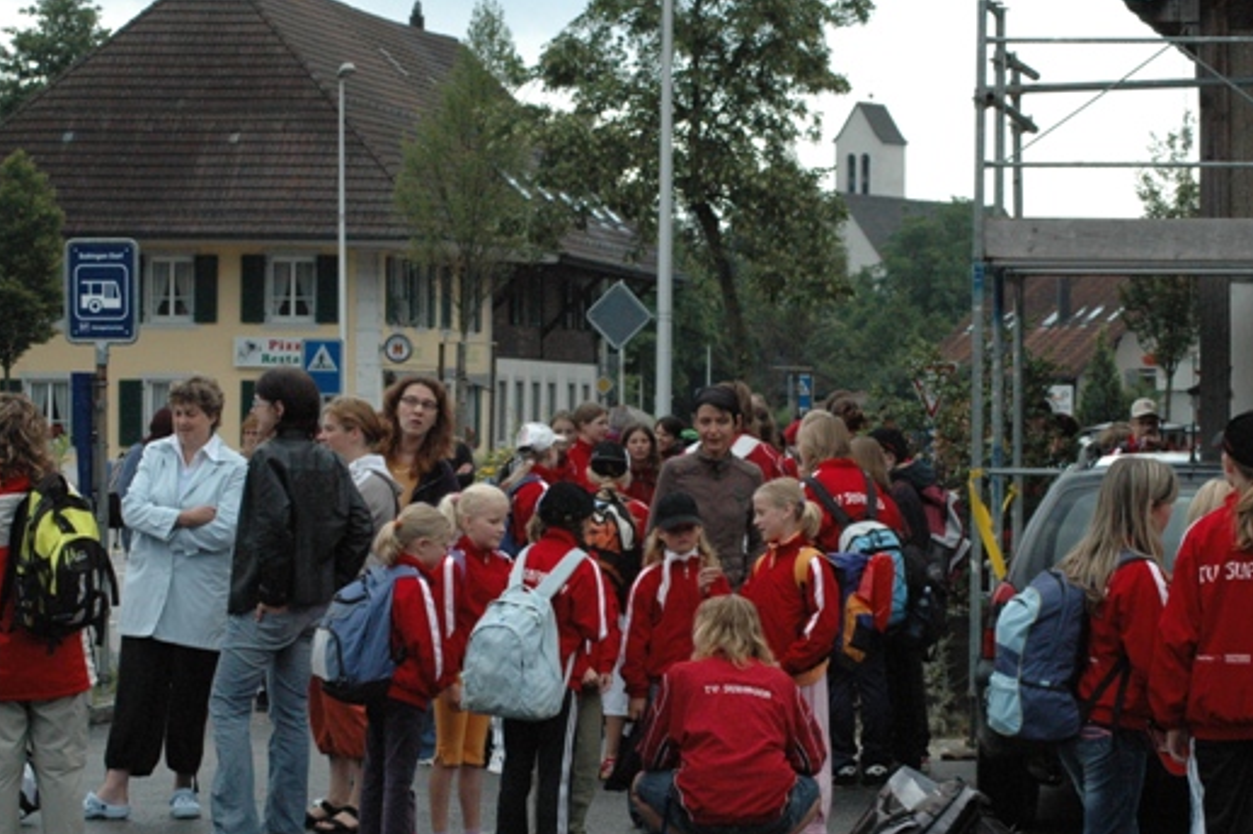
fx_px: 4522
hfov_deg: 15.8
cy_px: 495
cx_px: 591
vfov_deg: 10.5
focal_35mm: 130
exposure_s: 1/400
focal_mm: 70
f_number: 10
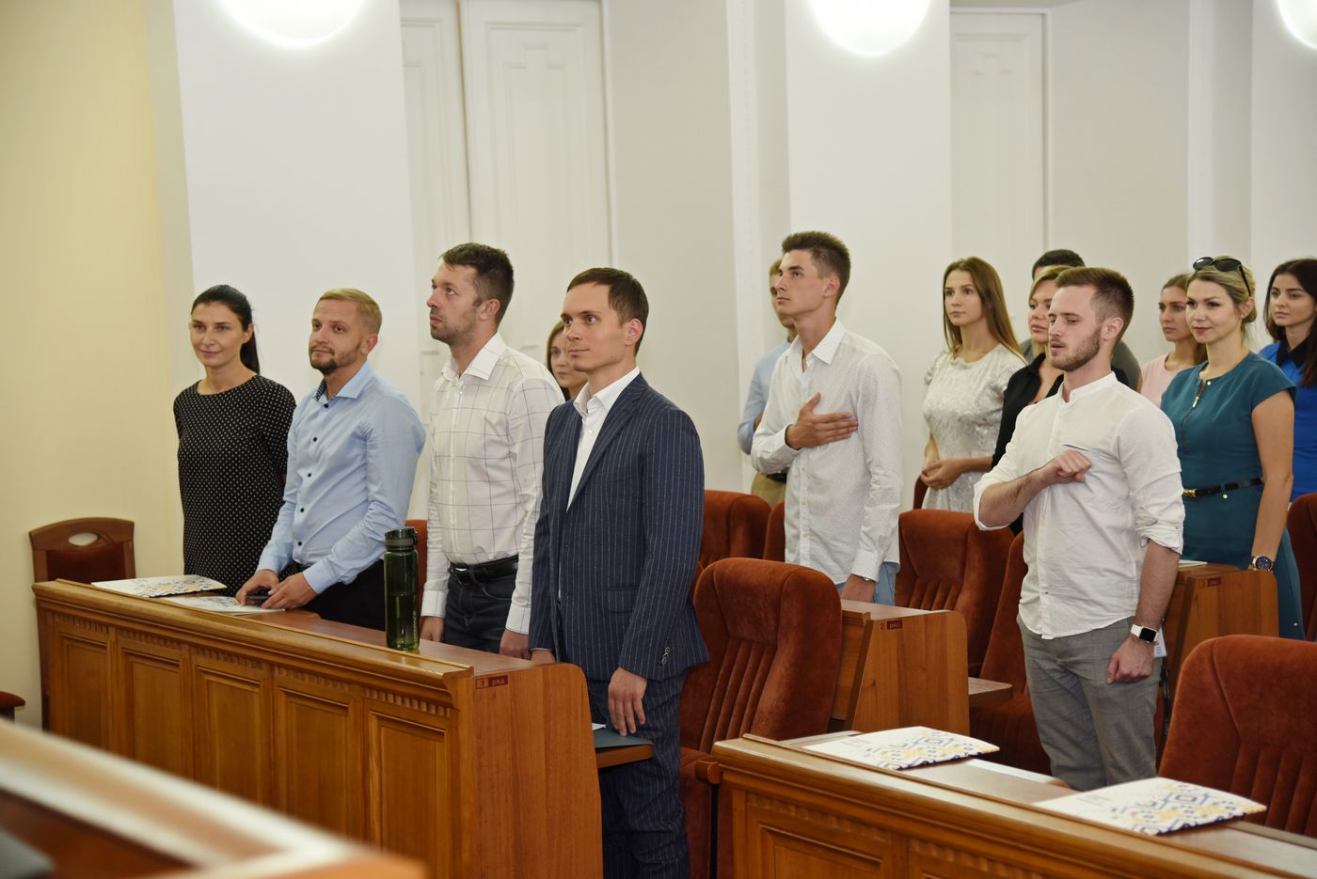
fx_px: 2416
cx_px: 658
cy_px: 440
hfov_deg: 30.5
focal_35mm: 66
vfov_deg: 20.6
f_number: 4
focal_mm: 66
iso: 1000
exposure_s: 1/200
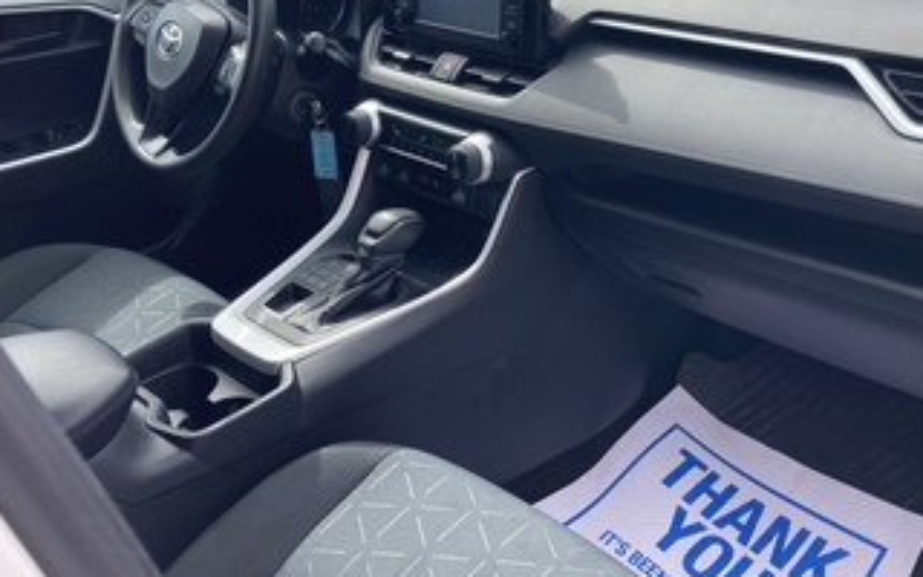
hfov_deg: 49.9
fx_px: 981
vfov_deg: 32.6
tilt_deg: -24.9
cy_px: 203
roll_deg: +1.4
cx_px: 577
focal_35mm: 39
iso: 20
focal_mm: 3.99
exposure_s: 1/415
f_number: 1.8
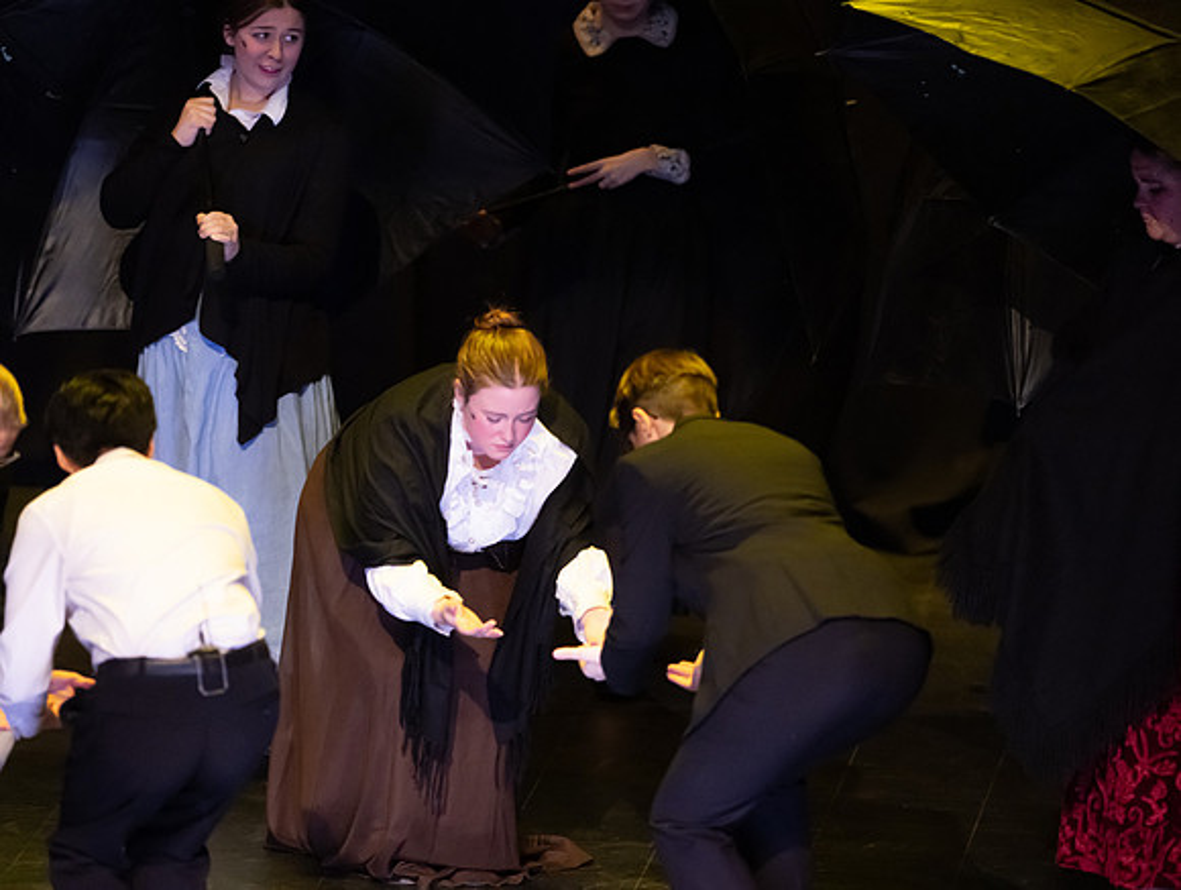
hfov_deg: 6.0
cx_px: 590
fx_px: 11346
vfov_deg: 4.5
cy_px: 445
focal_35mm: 332
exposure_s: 1/200
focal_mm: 300
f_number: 2.8
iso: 10000
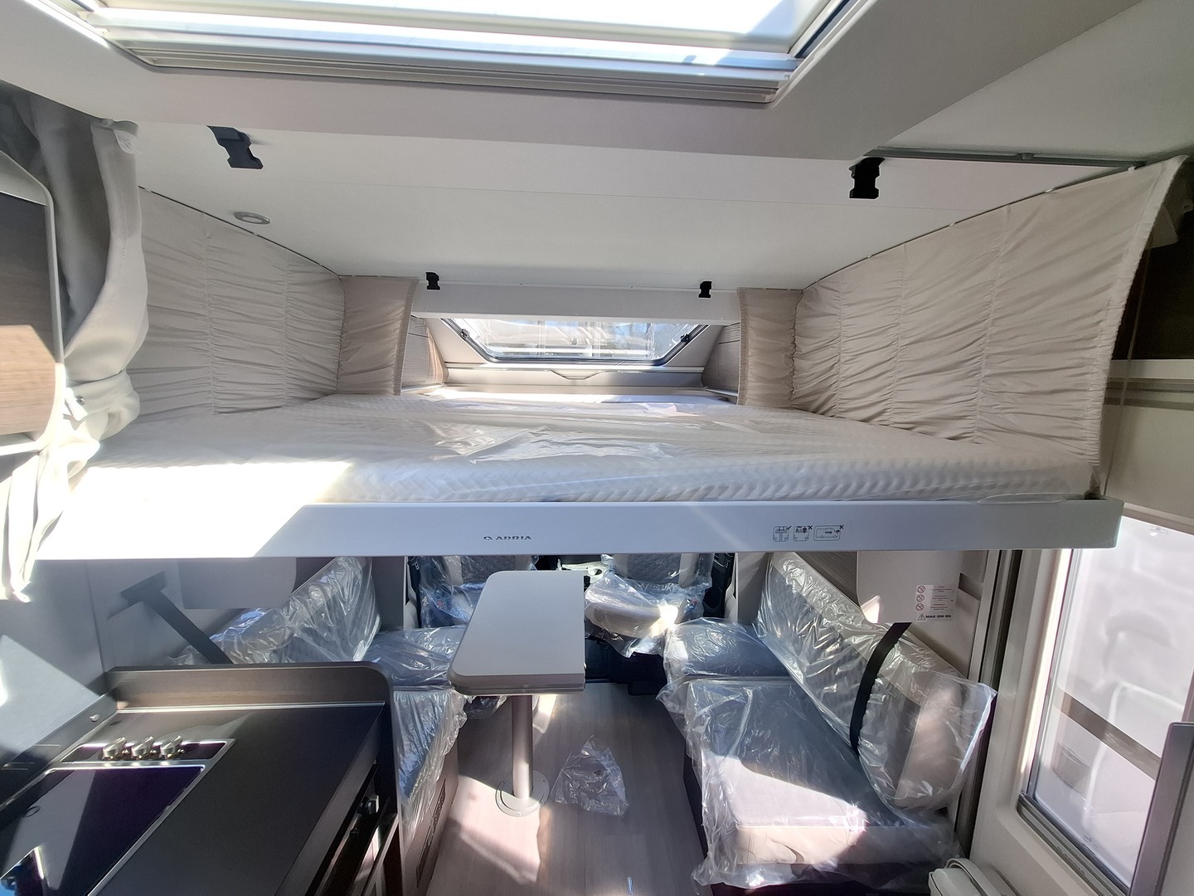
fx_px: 448
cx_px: 597
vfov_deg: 89.9
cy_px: 448
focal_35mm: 13
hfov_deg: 106.2
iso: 40
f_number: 2.2
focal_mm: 1.74
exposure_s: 1/50
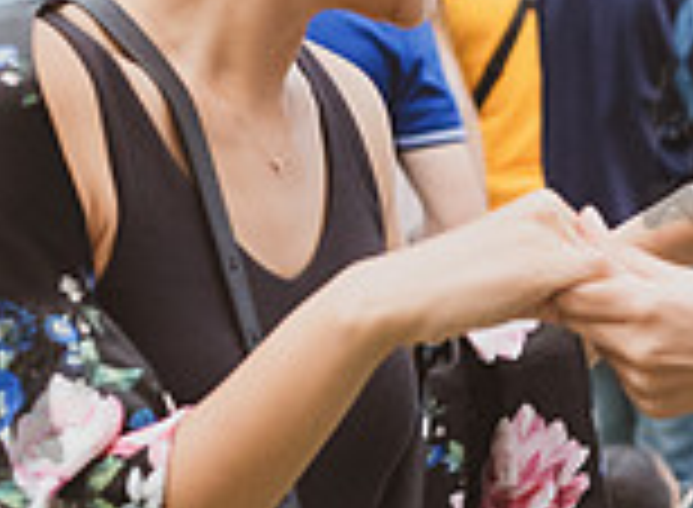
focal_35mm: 239
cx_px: 635
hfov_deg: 8.3
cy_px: 196
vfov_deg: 6.1
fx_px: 4748
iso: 2000
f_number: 4.5
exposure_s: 1/160
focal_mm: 50
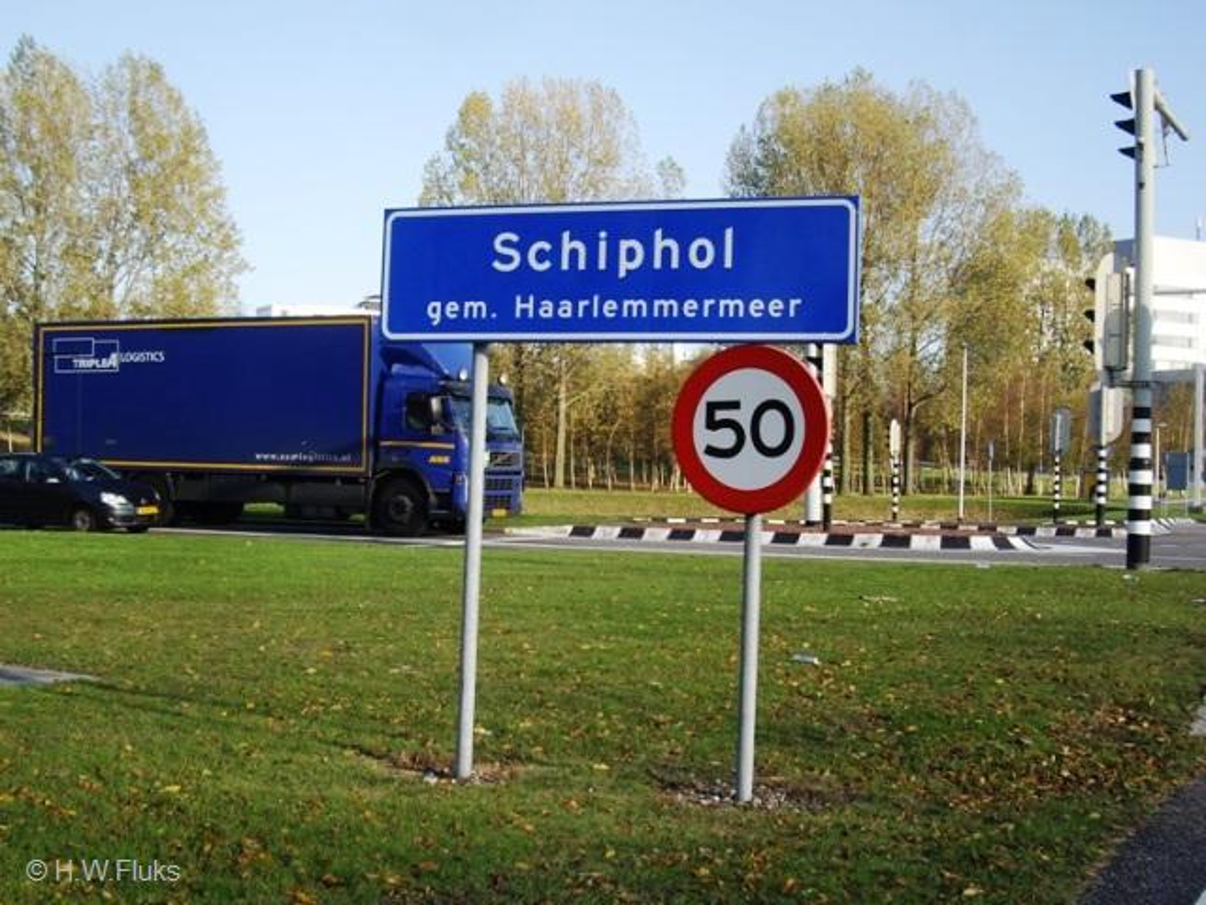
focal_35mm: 38
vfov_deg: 37.7
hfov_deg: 49.0
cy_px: 452
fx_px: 1324
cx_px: 603
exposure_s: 1/500
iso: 64
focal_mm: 7.9
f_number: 2.8
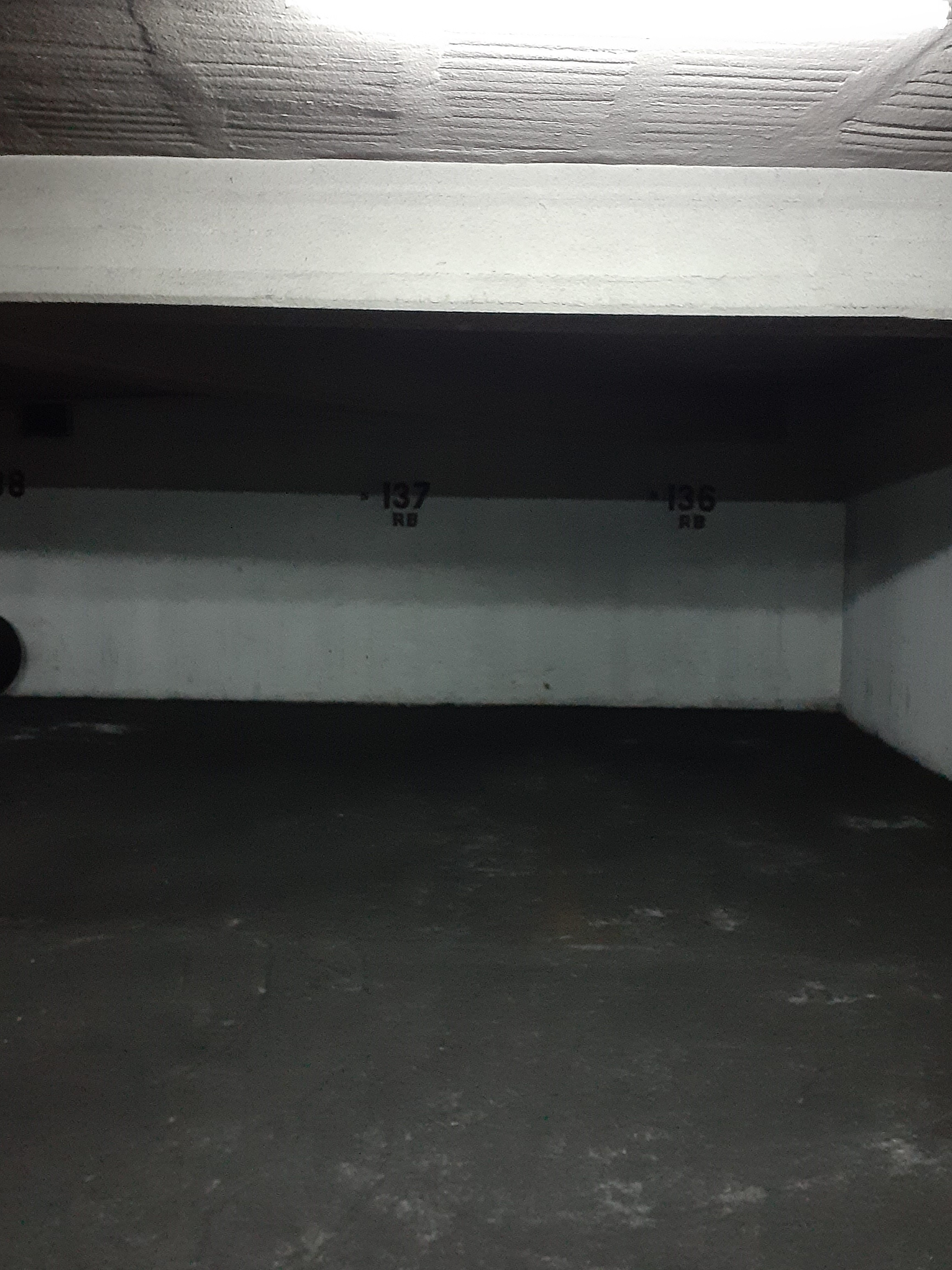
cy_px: 603
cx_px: 513
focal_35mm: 36
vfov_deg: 51.3
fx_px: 1320
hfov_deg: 39.6
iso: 800
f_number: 1.9
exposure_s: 1/25
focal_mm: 3.6
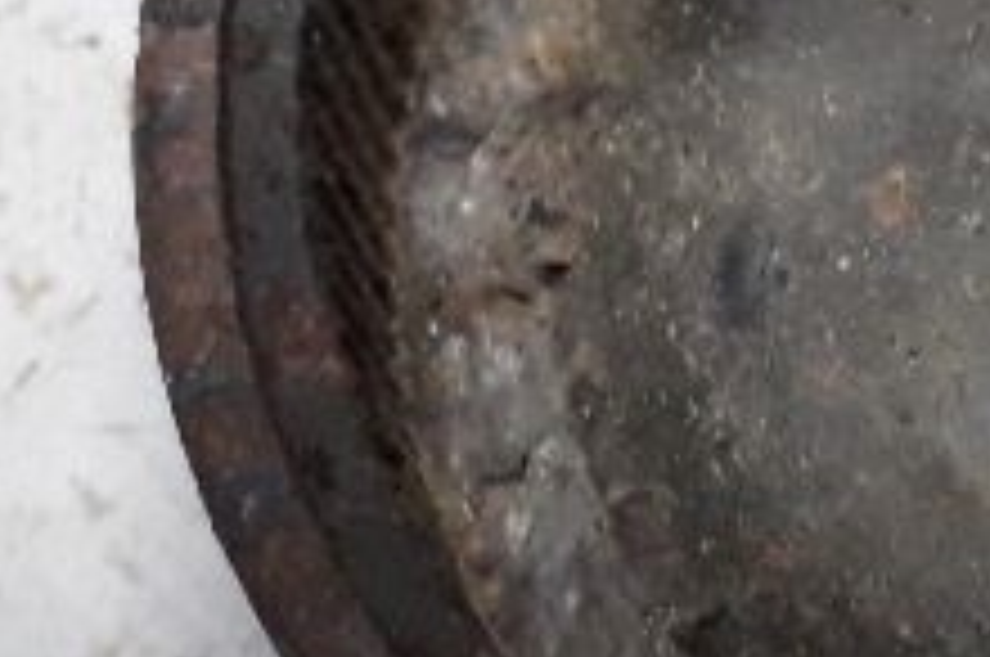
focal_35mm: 131
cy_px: 130
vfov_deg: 10.4
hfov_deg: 15.0
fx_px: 3597
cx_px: 1292
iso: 200
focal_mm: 3.6
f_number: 1.9
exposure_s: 1/25
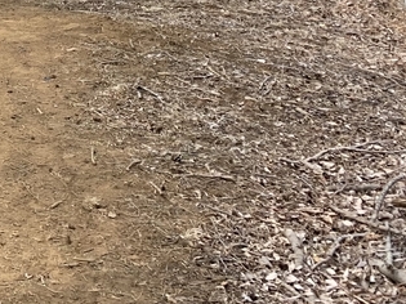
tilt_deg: -5.9
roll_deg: -0.1
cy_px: -209
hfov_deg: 17.1
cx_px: -277
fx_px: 1161
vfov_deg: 13.6
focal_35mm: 99
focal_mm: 4.25
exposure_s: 1/727
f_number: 1.8
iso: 25
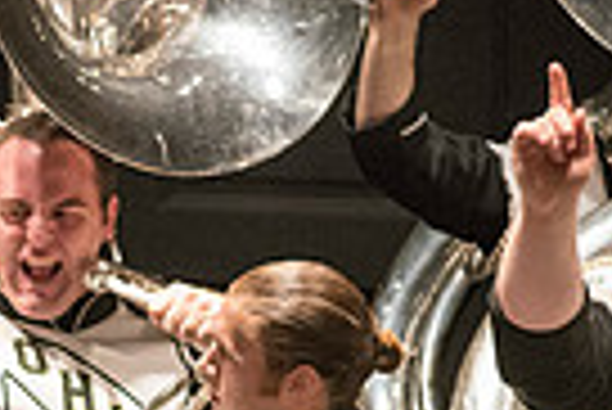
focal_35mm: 1282
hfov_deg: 1.6
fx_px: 21817
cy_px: 732
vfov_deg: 1.1
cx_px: -468
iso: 4000
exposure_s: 1/500
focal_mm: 300
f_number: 2.8
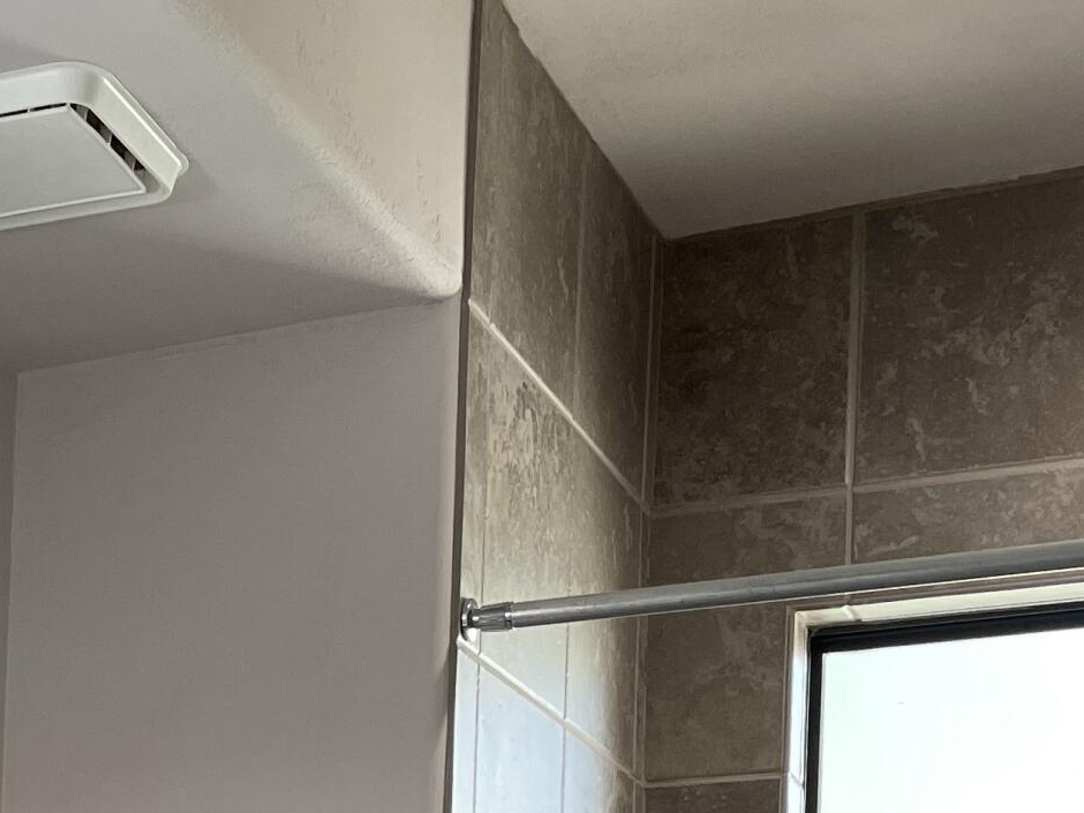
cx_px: -214
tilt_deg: +0.7
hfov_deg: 21.8
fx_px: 2599
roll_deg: -1.5
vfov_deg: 16.3
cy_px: 1215
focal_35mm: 83
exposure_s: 1/120
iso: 100
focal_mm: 4.2
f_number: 1.6
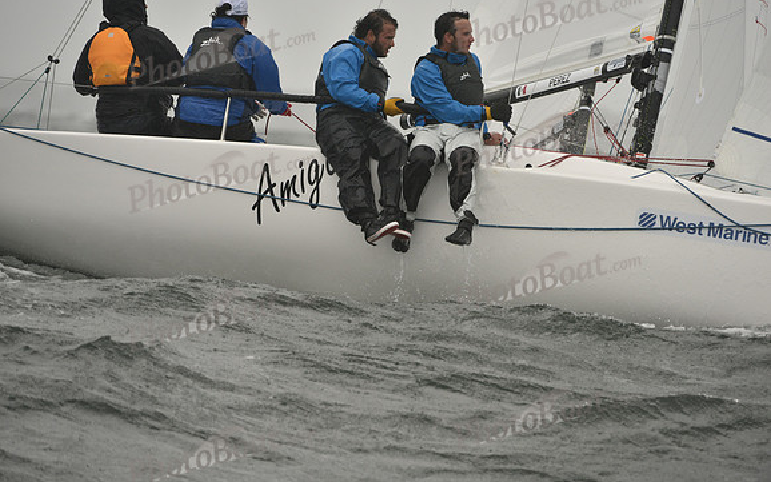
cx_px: 386
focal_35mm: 389
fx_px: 8172
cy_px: 229
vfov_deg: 3.4
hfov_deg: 5.4
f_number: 5.6
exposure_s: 1/1000
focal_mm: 380
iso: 400
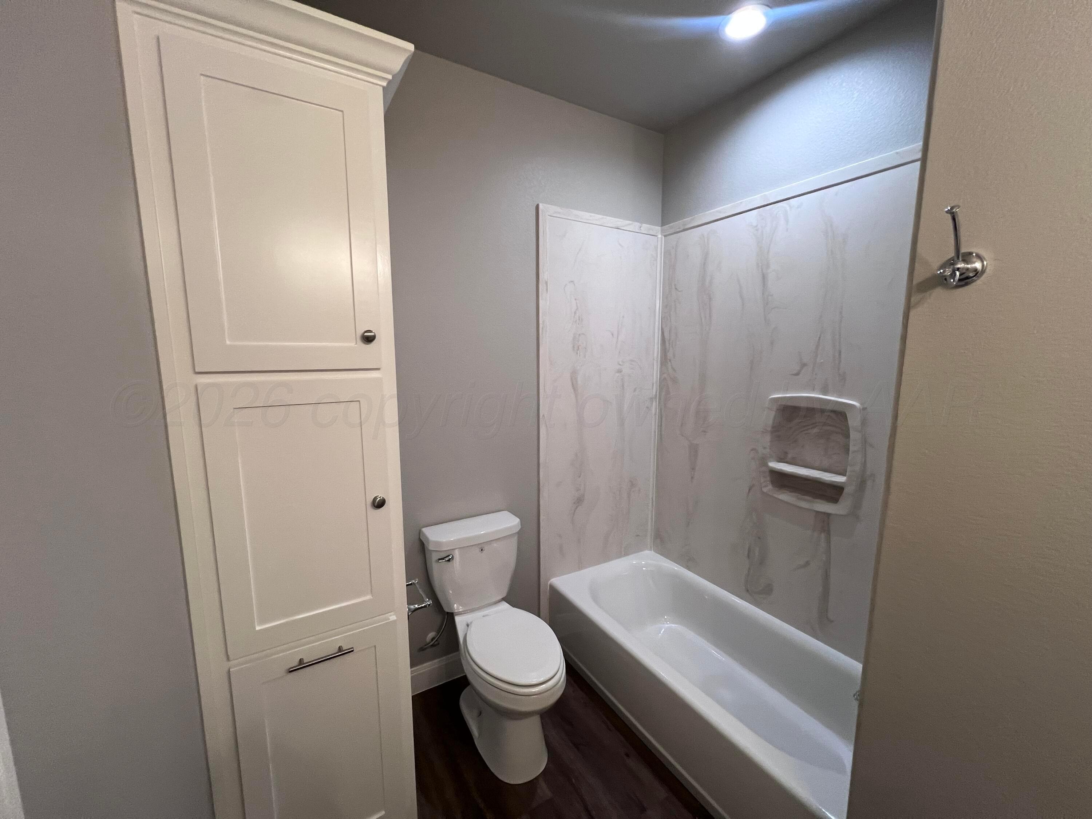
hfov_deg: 106.2
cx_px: 546
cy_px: 410
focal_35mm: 13
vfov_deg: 89.9
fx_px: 410
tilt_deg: -7.1
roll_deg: +0.6
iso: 200
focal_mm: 1.57
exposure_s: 1/120
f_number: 1.8
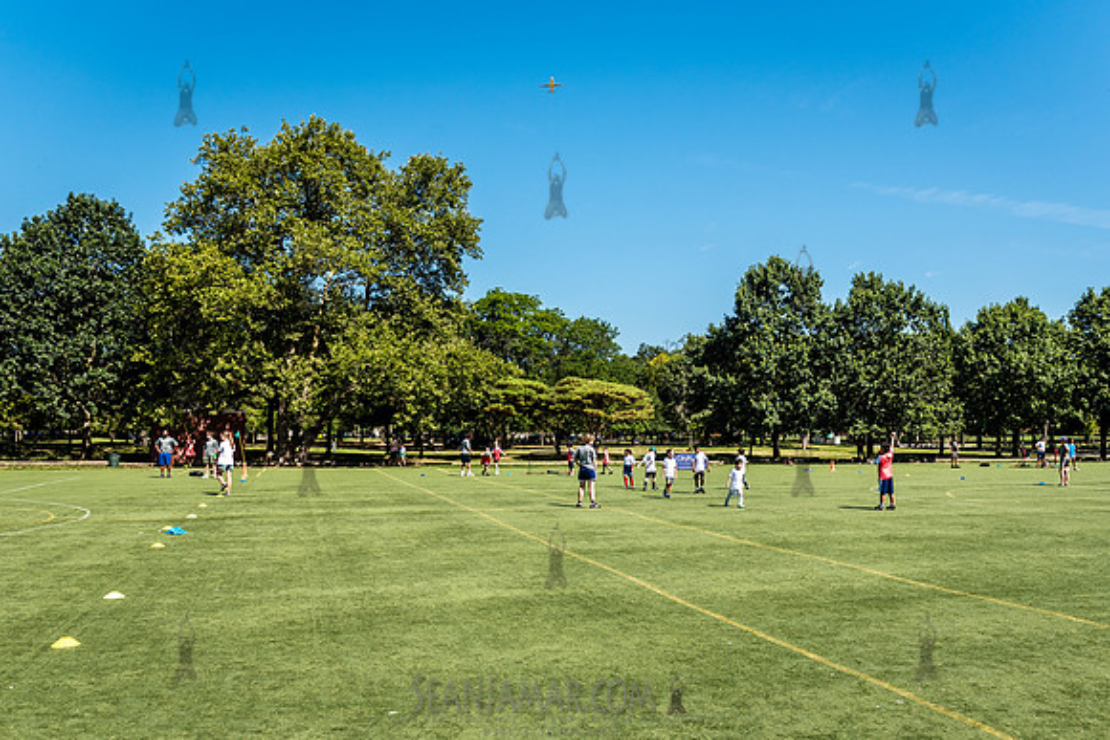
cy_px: 435
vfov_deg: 41.3
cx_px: 603
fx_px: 978
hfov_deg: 59.0
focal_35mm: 32
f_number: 4
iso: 200
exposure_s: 1/1600
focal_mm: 27
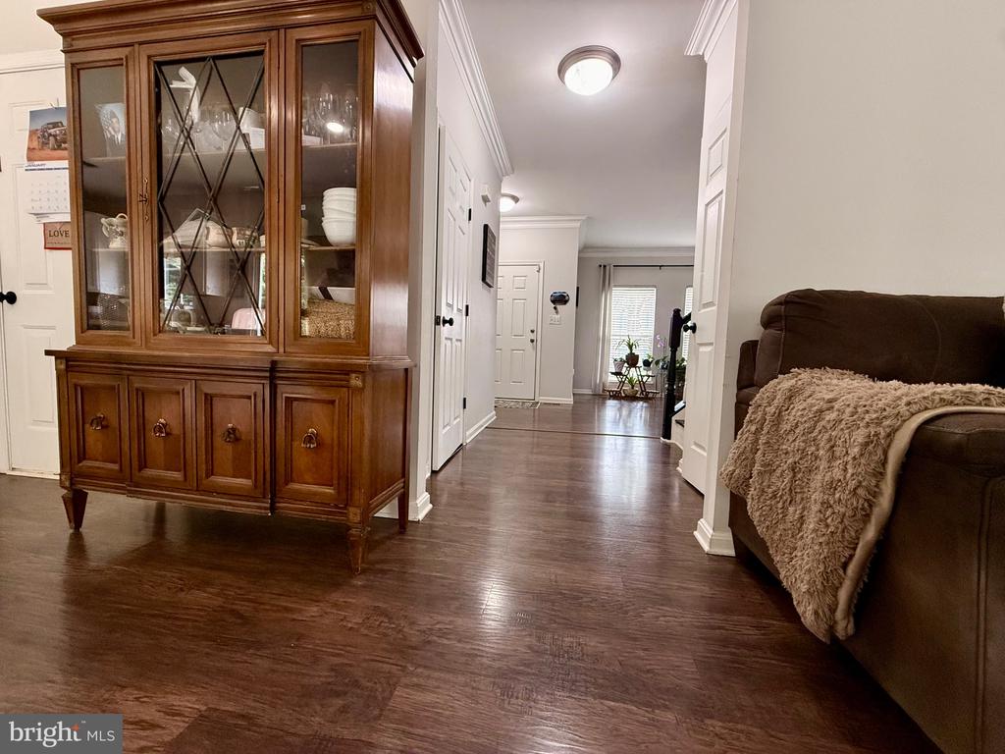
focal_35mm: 14
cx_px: 502
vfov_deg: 85.7
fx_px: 406
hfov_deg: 102.1
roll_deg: -1.8
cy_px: 377
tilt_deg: -4.0
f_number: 2.2
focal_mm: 2.22
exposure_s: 1/120
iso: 400
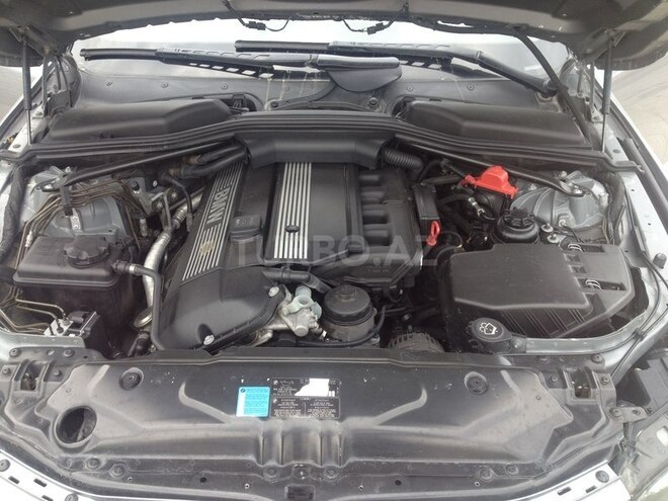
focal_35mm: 35
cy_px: 250
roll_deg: +0.2
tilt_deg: -34.8
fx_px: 675
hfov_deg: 52.6
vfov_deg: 40.7
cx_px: 334
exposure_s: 1/176
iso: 50
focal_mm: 4.28
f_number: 2.4
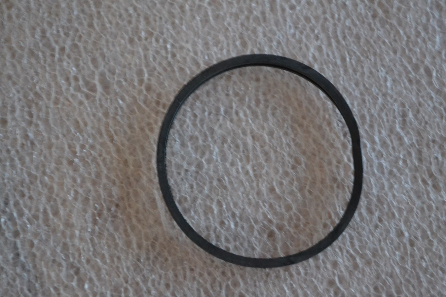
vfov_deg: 20.2
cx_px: 223
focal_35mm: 68
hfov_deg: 29.9
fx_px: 836
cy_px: 148
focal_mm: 45
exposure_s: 1/10
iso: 3200
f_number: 5.3
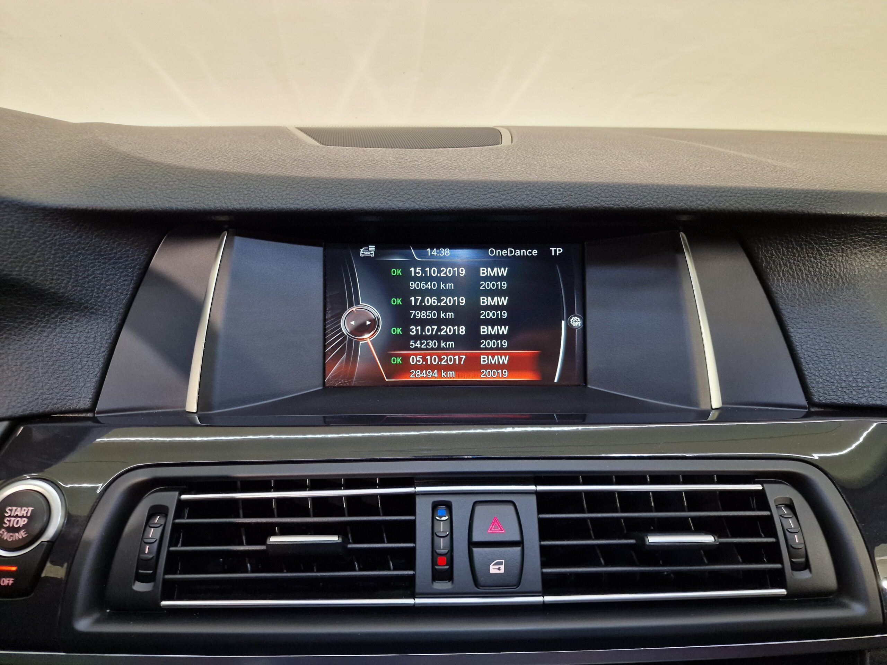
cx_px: 444
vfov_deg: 58.9
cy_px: 332
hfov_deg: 73.9
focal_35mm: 23
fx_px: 589
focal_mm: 6.4
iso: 320
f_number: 1.8
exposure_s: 1/50
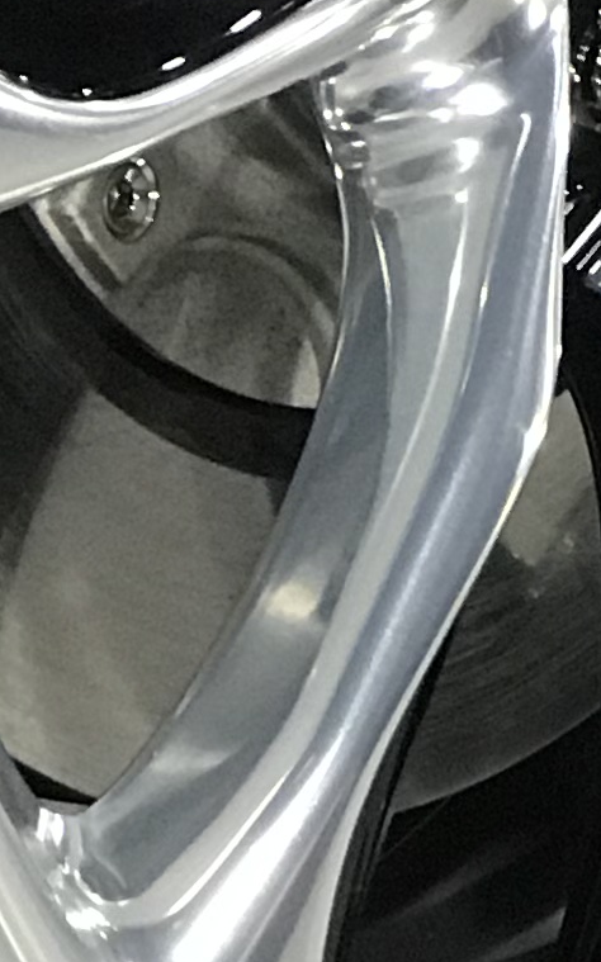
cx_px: 1035
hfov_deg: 4.1
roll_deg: +4.7
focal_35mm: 321
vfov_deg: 6.4
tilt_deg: -12.6
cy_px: -554
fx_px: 8417
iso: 250
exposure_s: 1/60
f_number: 2.8
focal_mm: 6.6
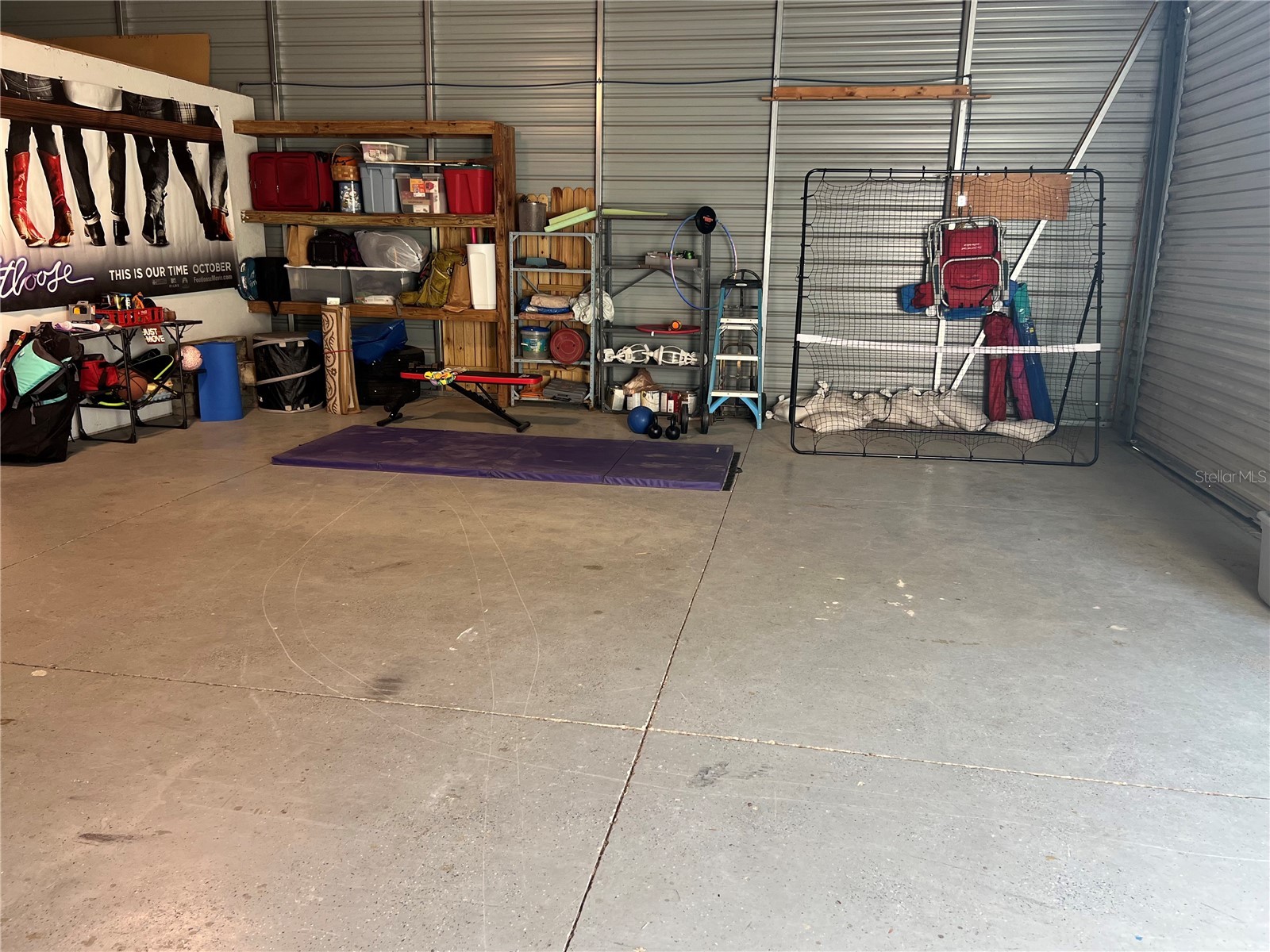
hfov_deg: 67.3
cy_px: 476
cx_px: 635
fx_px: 954
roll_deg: -0.8
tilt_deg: -14.3
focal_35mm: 26
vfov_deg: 53.1
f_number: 1.5
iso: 100
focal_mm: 5.7
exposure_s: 1/120
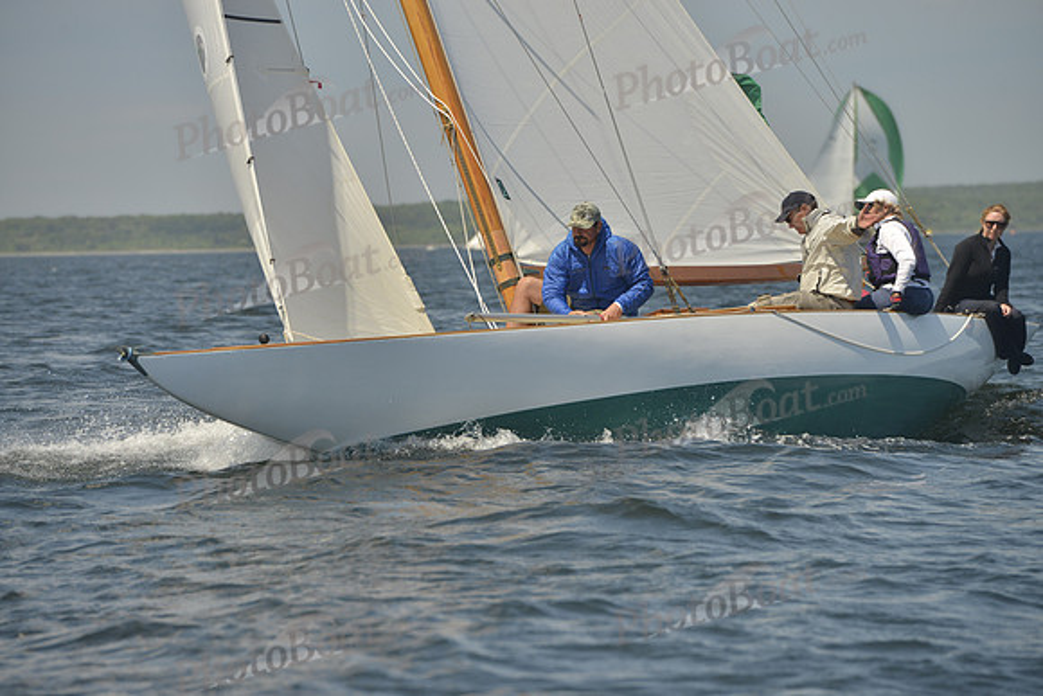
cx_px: 522
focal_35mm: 200
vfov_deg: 6.9
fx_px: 5796
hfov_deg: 10.3
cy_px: 348
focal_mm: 200
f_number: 7.1
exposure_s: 1/800
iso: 280
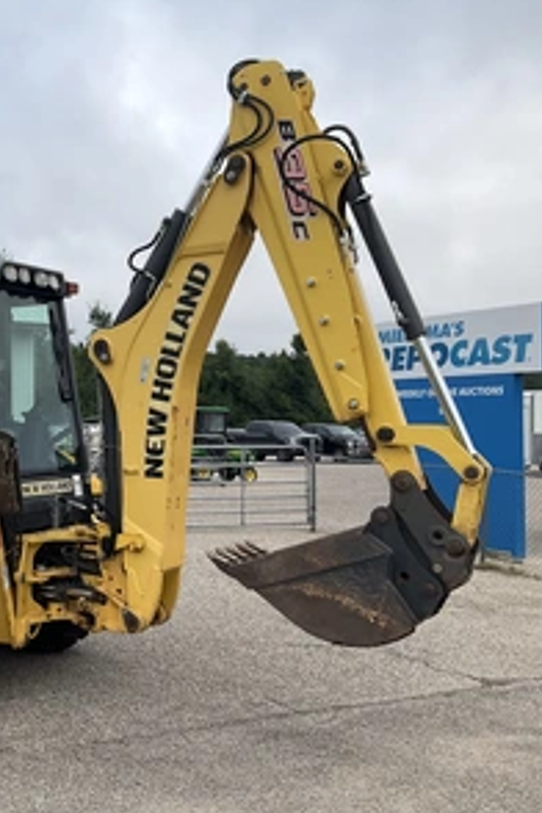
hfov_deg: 30.5
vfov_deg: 47.4
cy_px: 406
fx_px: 926
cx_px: 8
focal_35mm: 41
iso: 25
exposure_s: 1/898
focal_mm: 3
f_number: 1.8
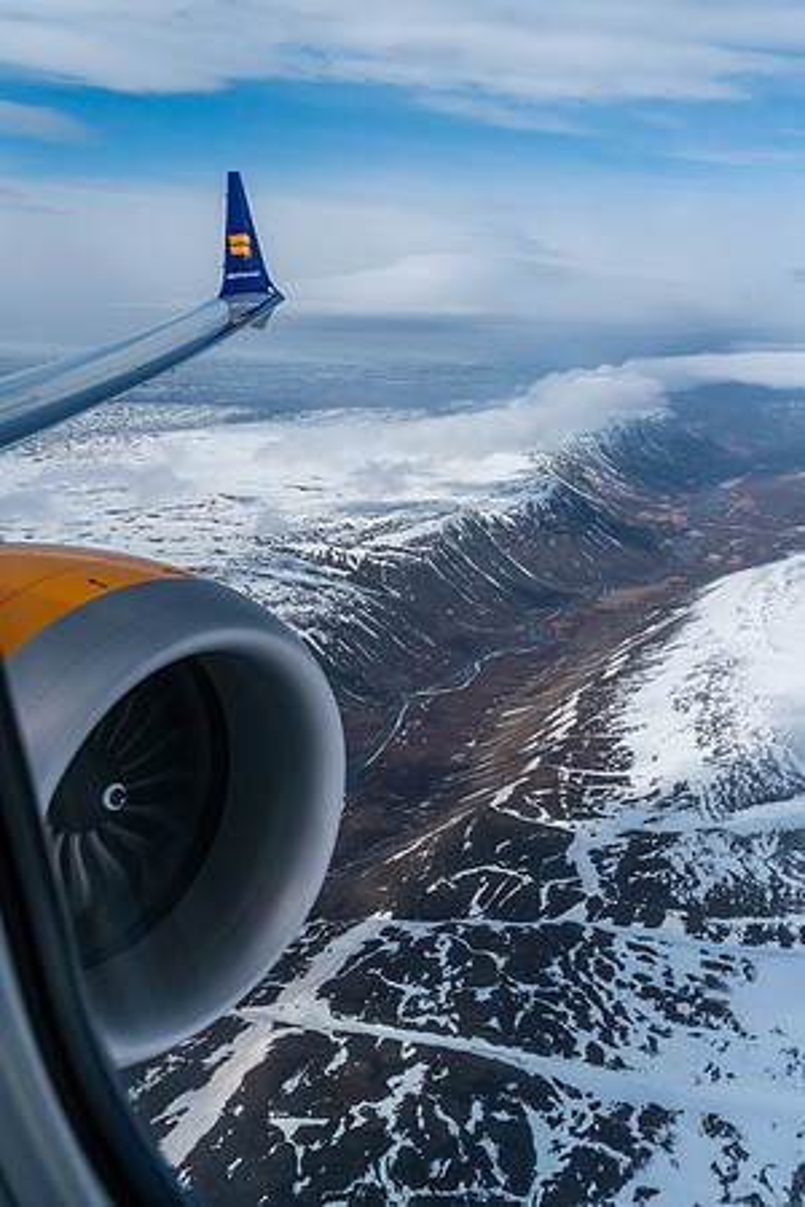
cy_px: 604
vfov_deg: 58.7
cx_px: 402
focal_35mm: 32
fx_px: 1073
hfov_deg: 41.1
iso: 1600
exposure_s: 1/3200
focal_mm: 32
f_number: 11
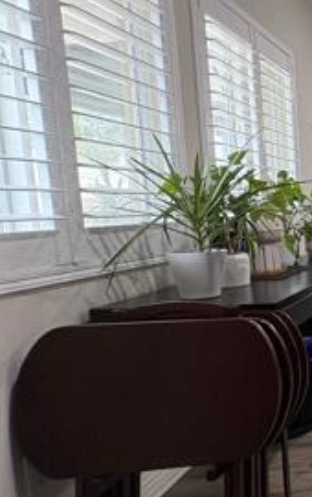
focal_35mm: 35
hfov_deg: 21.0
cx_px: 585
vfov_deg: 55.3
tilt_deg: -5.5
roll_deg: -0.1
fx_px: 475
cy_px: 251
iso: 250
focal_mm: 2.22
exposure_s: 1/60
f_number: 2.2
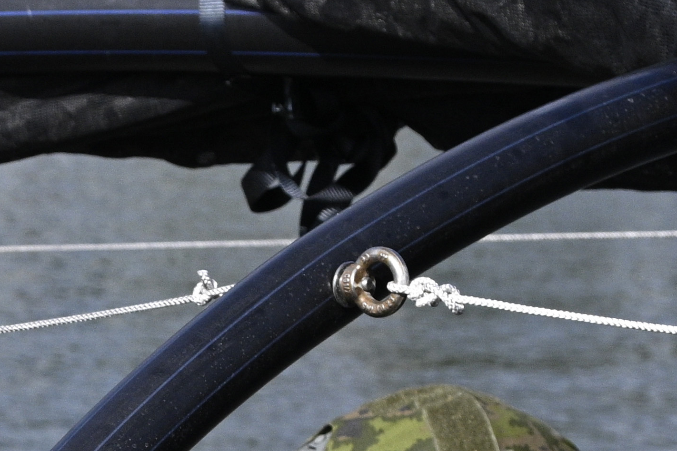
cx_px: -538
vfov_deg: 5.0
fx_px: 5021
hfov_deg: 7.5
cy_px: 1110
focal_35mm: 267
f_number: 5.6
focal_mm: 46
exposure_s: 1/3200
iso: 720
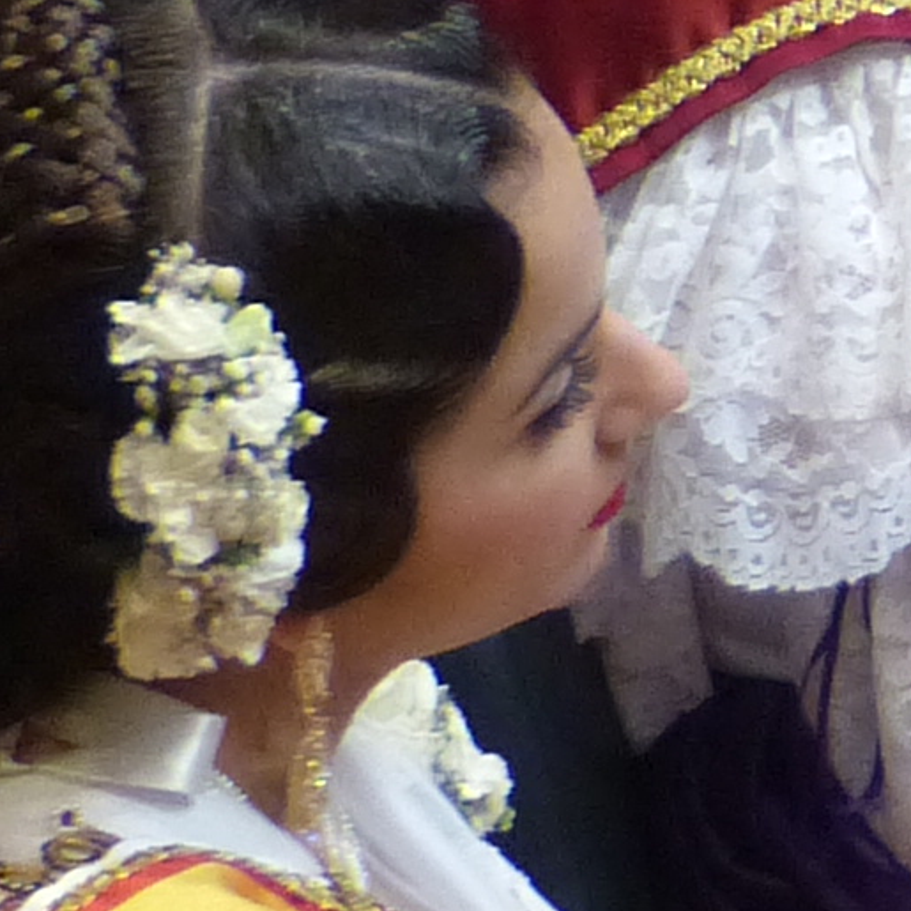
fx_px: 25755
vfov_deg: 2.0
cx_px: 2972
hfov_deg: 2.0
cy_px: -1045
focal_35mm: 865
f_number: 2.8
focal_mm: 22.6
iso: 400
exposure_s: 1/30
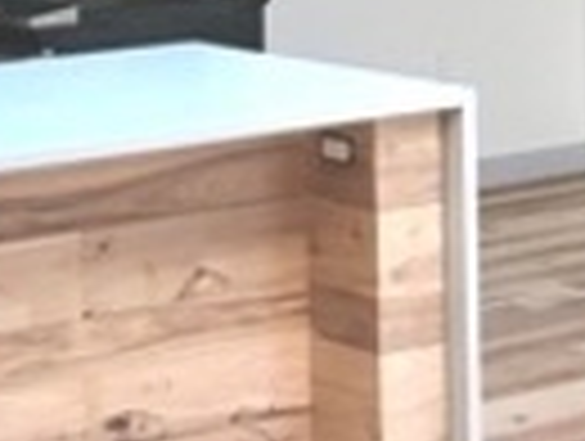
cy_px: -90
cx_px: 495
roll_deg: +1.5
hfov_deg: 13.7
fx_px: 2421
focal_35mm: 143
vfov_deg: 10.2
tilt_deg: -5.1
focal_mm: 3.99
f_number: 1.8
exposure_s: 1/120
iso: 40
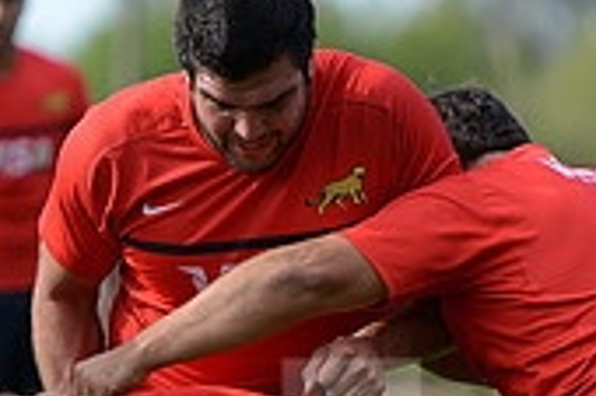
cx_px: 130
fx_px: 14703
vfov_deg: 1.5
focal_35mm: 889
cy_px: 464
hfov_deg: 2.3
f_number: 4
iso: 400
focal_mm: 260
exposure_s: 1/1000
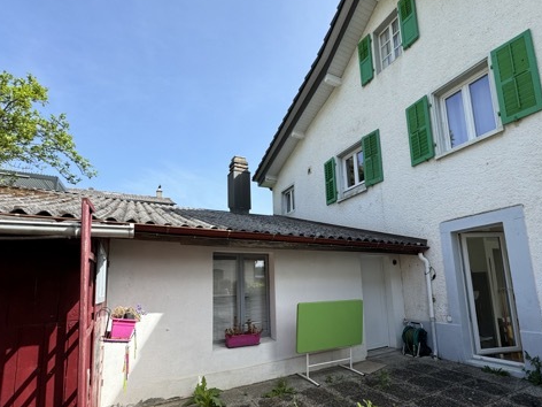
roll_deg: +3.7
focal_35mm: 19
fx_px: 297
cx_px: 299
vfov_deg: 68.1
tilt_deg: +8.9
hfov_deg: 84.4
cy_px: 240
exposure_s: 1/804
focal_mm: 2.22
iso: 40
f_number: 2.2
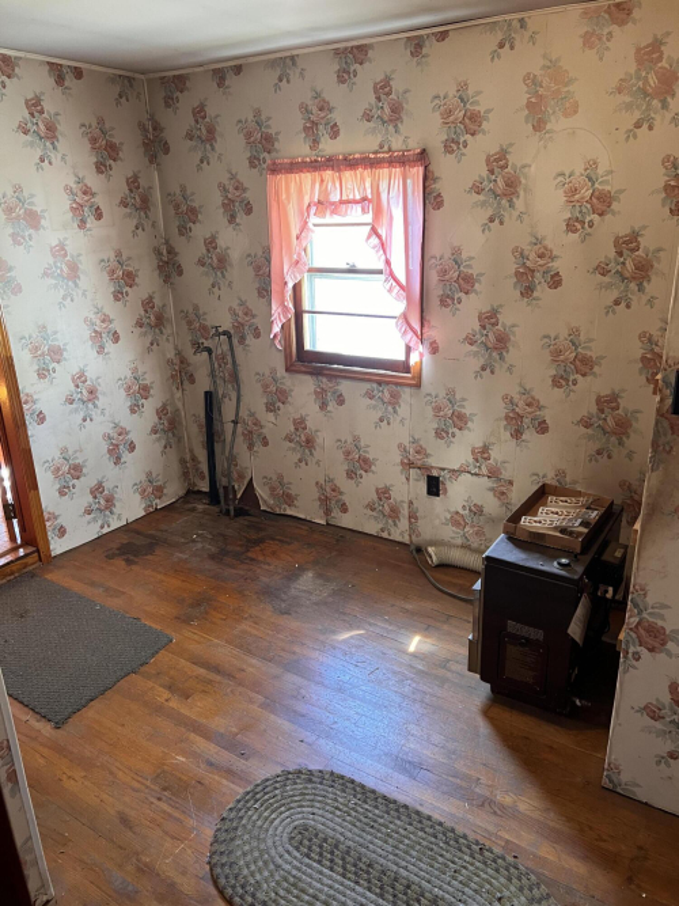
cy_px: 453
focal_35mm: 26
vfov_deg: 67.3
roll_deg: +2.0
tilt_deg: -18.7
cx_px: 340
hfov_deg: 53.0
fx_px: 680
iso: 250
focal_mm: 5.7
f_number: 1.5
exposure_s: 1/60
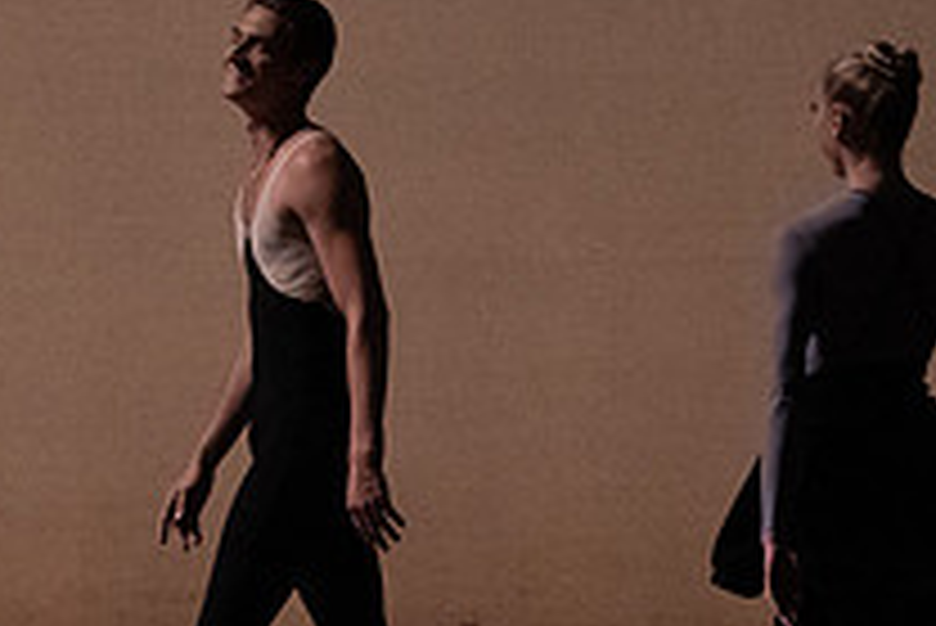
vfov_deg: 2.7
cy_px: 209
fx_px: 13217
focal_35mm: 508
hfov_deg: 4.1
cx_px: 410
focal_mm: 182
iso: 12800
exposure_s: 1/500
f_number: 6.3
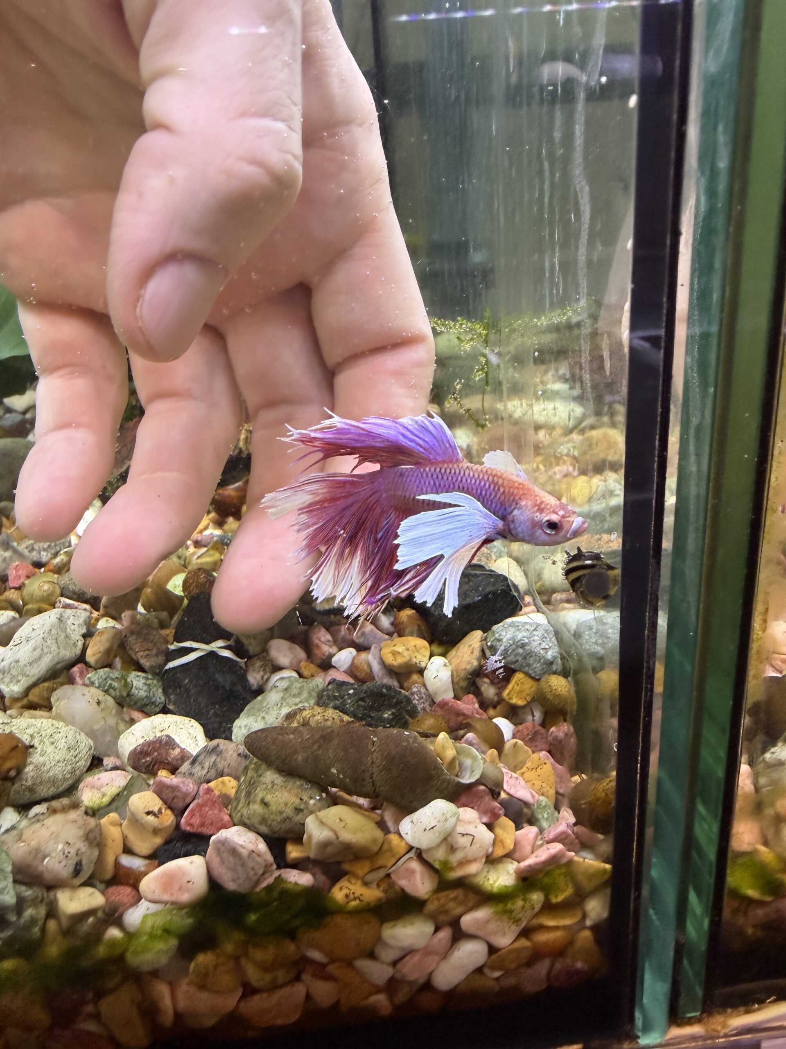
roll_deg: +4.8
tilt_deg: -21.9
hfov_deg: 56.8
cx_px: 393
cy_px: 524
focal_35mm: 24
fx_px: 727
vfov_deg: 71.6
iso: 250
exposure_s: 1/120
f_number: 2.2
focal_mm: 2.22
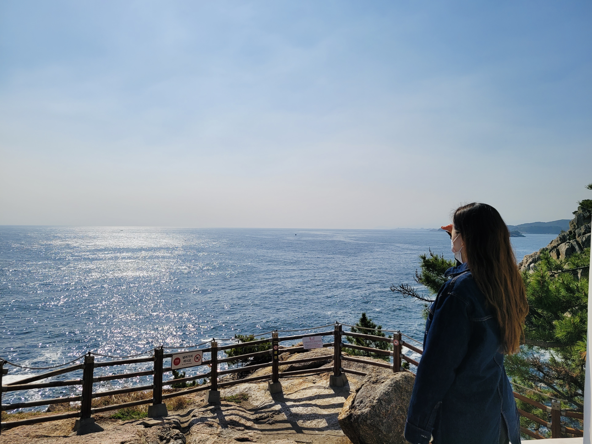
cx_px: 307
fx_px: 462
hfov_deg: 65.3
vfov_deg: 51.4
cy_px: 219
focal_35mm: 27
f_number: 1.8
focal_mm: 5.4
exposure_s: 1/8961
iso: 40
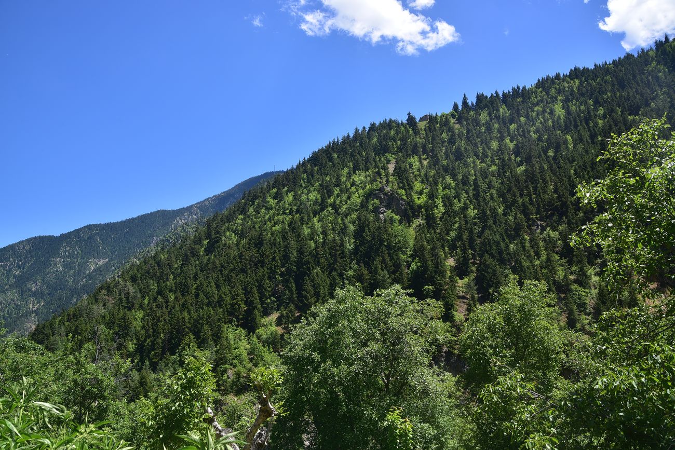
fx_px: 938
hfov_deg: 39.6
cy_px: 225
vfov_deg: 27.0
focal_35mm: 50
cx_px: 338
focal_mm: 50
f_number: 9
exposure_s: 1/250
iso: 160
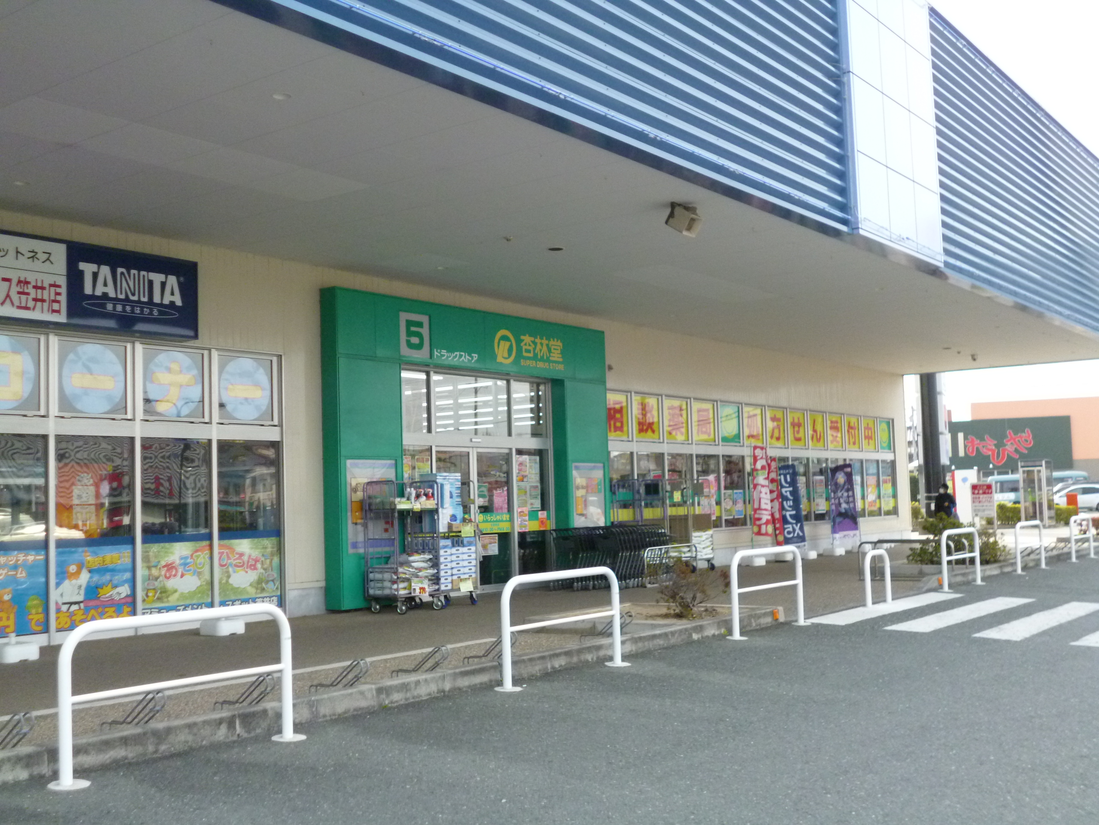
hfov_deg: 49.0
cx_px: 550
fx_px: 1206
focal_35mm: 38
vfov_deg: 37.7
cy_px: 412
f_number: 3.2
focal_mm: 6.8
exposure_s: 1/1000
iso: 400
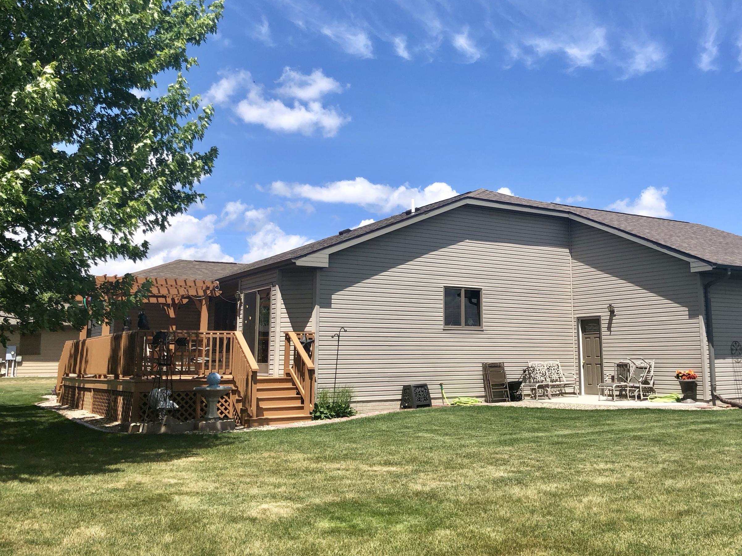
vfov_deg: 40.6
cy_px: 241
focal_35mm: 35
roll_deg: +1.2
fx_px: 750
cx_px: 449
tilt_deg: +9.4
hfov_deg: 52.2
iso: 20
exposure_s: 1/2088
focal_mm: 4
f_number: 1.8
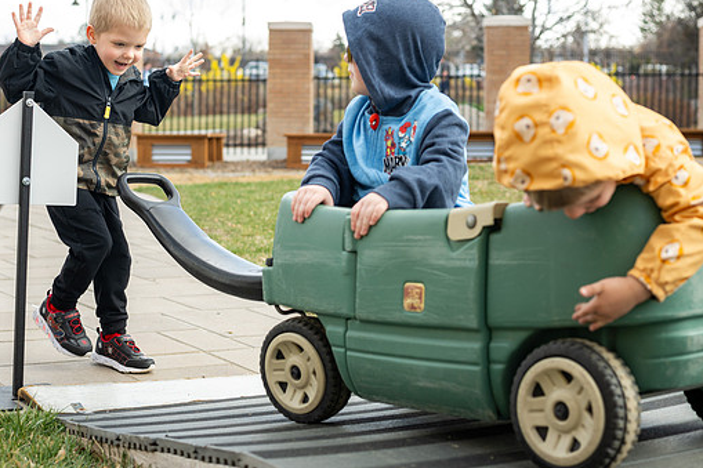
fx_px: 1113
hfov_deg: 35.1
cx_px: 331
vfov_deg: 23.8
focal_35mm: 57
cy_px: 216
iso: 160
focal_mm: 50
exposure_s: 1/400
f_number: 4
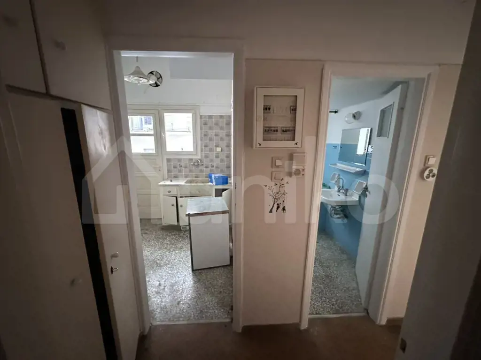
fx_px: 195
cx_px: 240
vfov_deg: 85.7
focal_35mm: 14
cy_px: 180
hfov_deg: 102.1
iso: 1250
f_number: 2.2
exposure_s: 1/41
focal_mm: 2.22
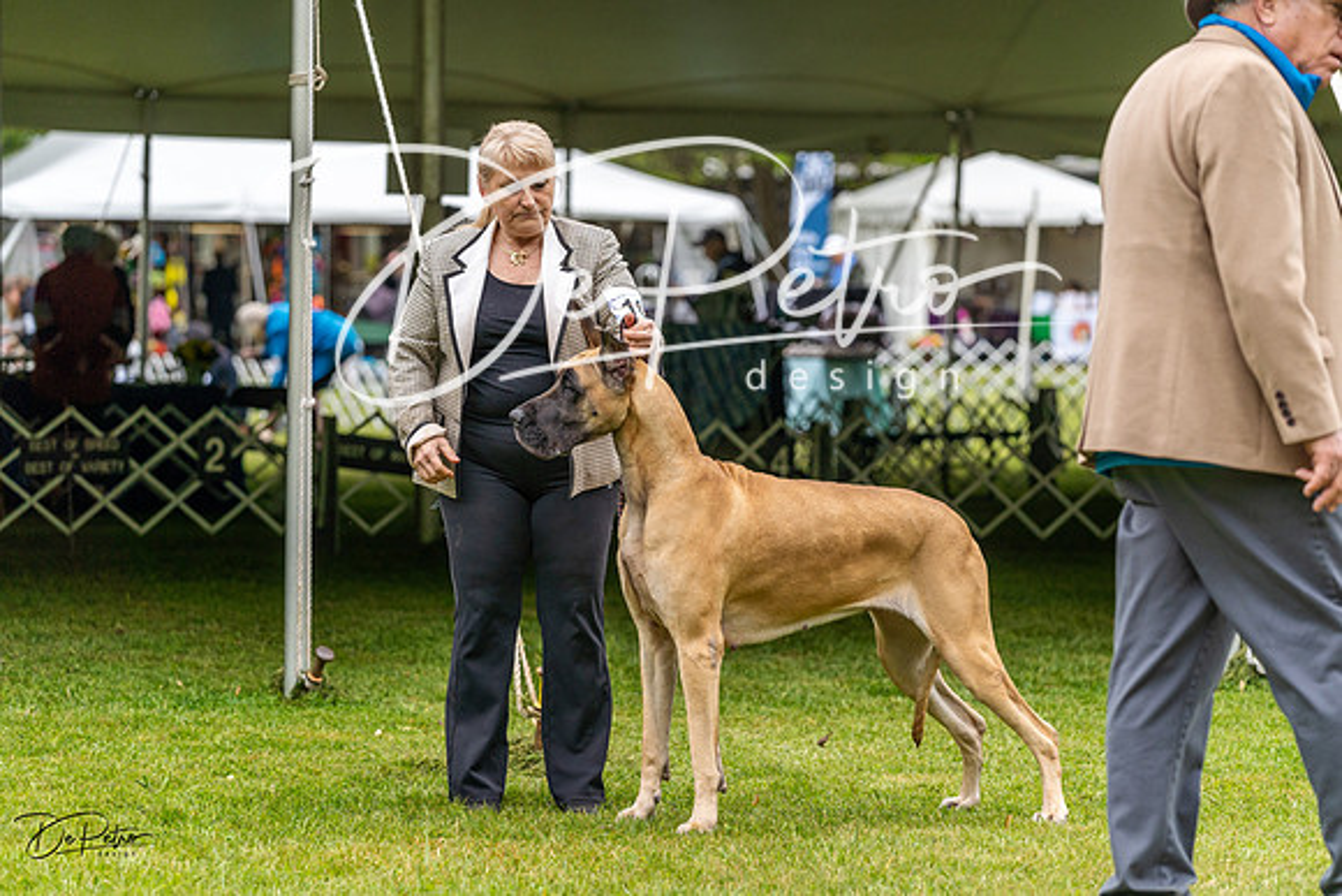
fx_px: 4810
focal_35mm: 129
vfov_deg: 10.6
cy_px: 448
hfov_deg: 15.9
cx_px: 671
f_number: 4
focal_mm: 129
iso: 500
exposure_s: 1/800
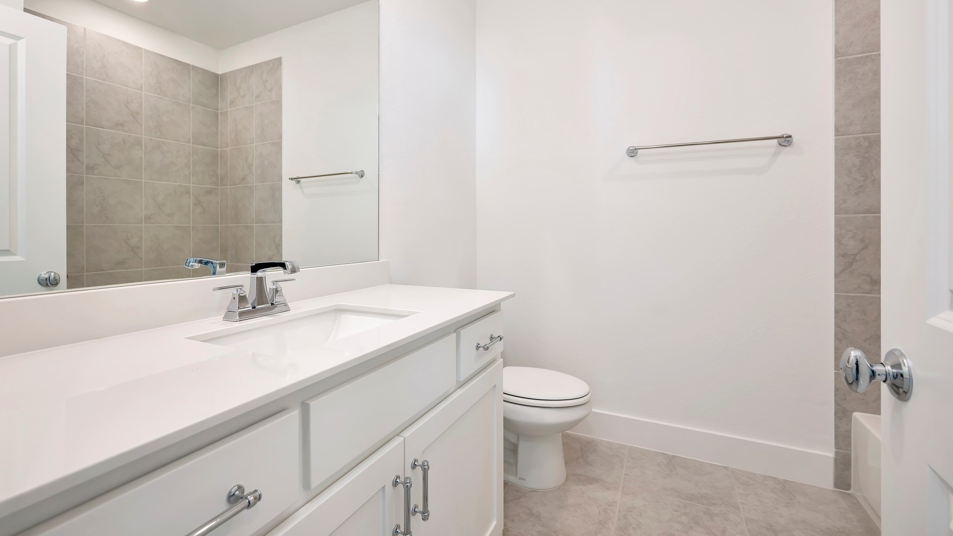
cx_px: 472
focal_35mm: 15
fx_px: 379
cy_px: 227
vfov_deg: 70.1
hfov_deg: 103.0
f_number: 5.6
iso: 200
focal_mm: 14
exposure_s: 1/20
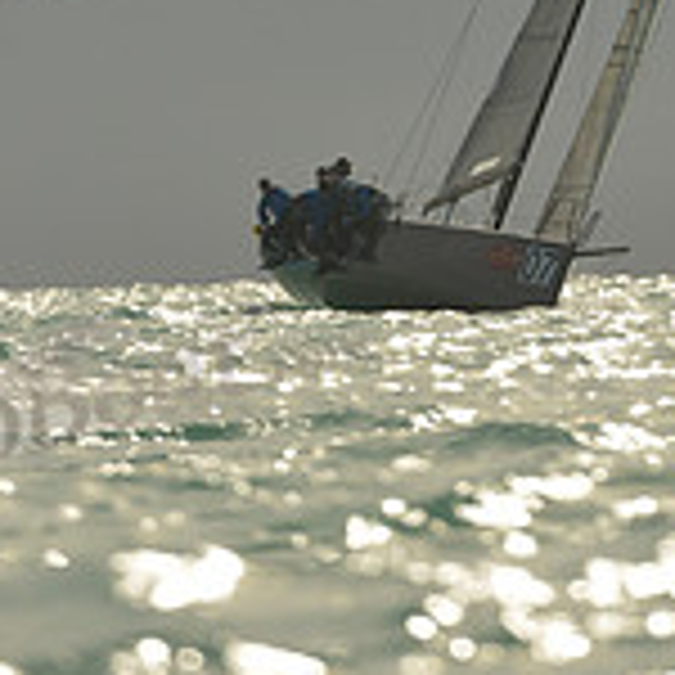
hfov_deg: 1.3
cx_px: 605
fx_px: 29033
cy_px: -342
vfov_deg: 1.3
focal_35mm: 1316
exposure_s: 1/3200
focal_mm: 400
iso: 250
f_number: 7.1
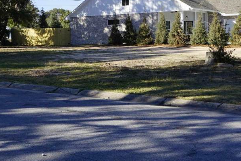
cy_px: 44
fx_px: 395
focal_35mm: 59
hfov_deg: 33.9
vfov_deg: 22.8
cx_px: 100
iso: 100
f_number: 11
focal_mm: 28
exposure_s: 1/80
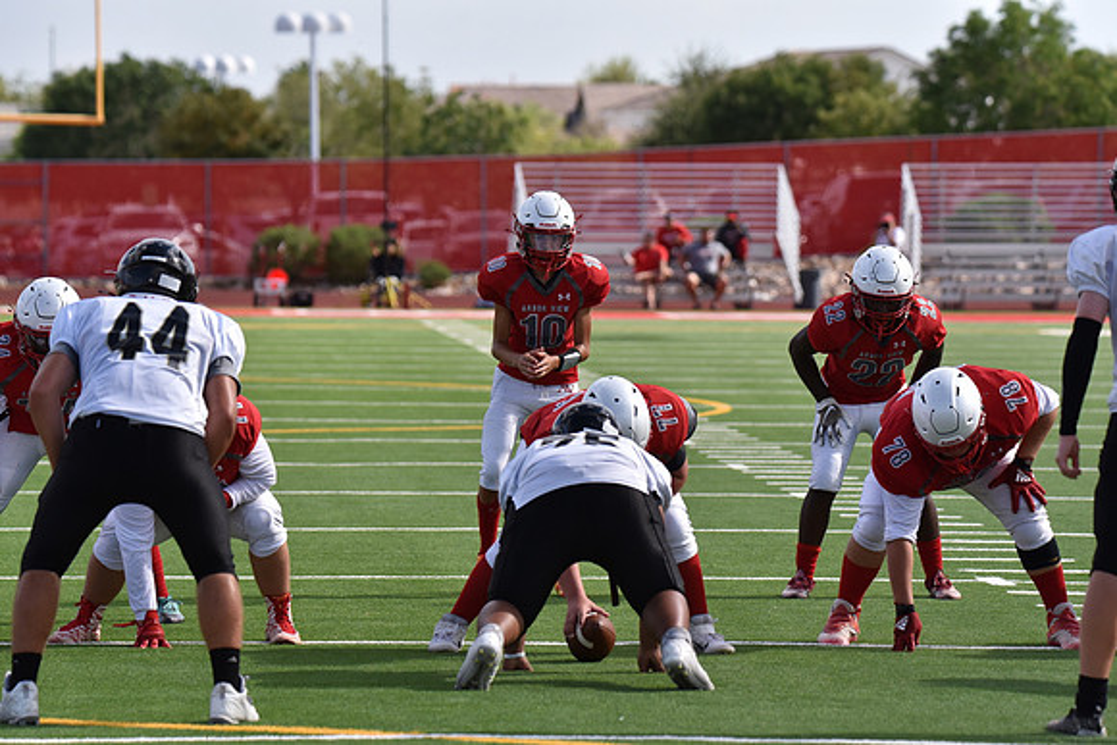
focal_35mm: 240
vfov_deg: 5.7
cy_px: 372
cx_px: 558
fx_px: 7448
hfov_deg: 8.6
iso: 900
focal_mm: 240
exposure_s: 1/4000
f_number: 5.6
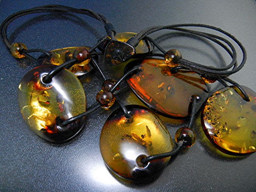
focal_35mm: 30
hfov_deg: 60.0
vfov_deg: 46.8
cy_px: 96
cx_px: 128
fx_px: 222
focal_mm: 5.4
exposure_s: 1/30
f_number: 7
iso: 788
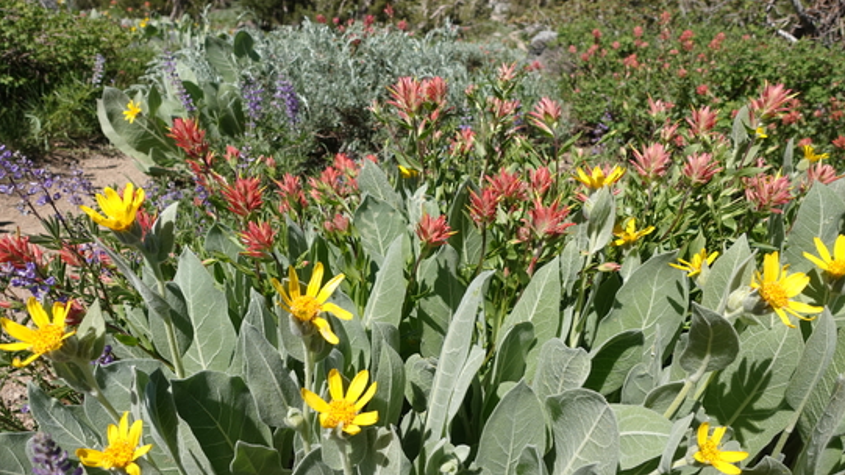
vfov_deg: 44.3
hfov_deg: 71.9
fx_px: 582
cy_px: 249
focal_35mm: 26
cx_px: 426
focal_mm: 9.4
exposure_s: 1/100
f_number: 4
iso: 100
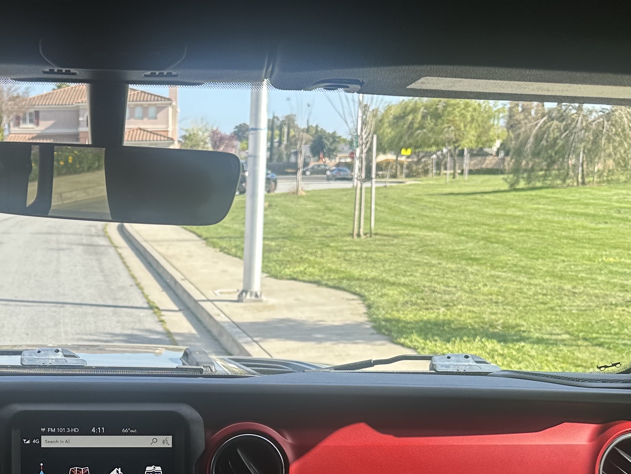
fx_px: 1003
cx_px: 115
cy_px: 477
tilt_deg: -16.7
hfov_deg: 33.8
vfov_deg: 25.2
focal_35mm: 55
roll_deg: +0.5
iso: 80
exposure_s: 1/773
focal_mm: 6.86
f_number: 1.78
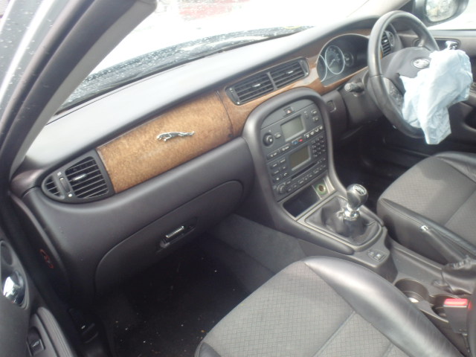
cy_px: 178
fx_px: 385
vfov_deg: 49.7
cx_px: 238
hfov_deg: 63.4
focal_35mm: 28
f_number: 3.9
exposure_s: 1/100
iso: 125
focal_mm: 5
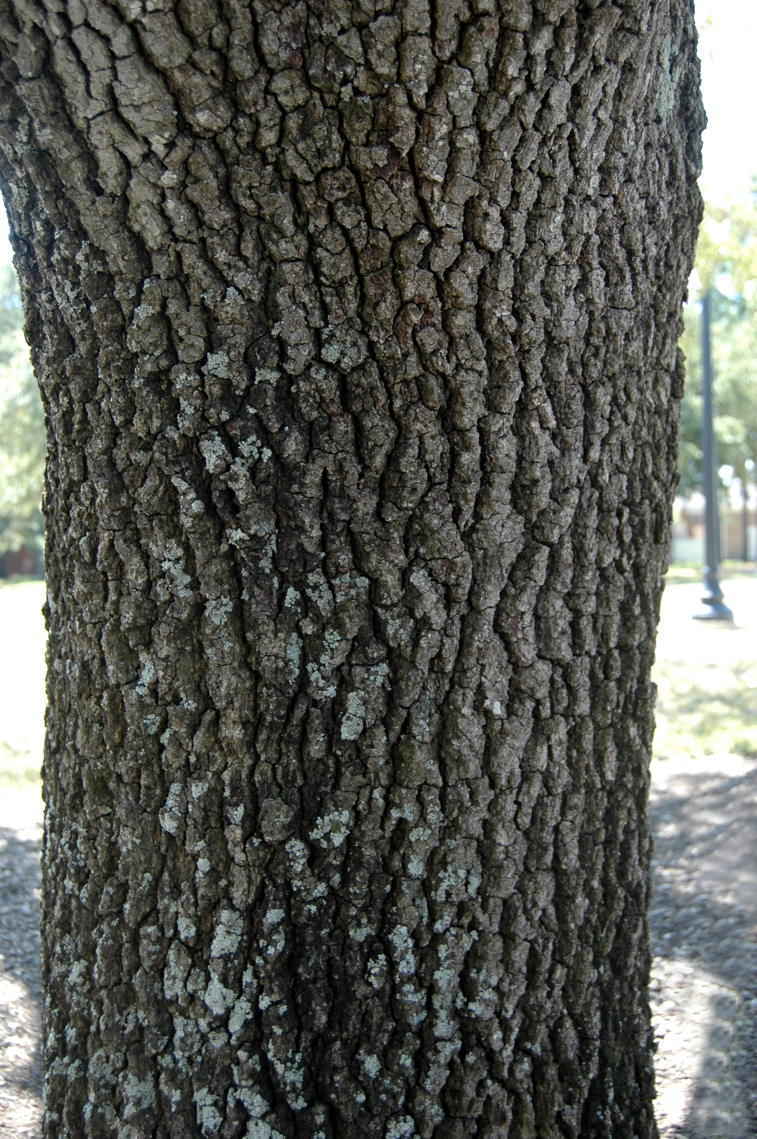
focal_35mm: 39
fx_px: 1232
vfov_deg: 49.6
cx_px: 378
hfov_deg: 34.1
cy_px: 570
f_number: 4.8
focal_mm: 26
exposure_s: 1/90
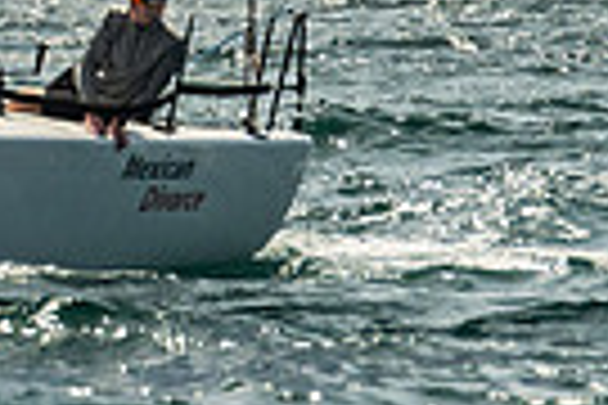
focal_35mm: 1472
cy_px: -596
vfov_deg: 0.9
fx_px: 24858
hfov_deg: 1.4
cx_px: -333
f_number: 6.3
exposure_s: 1/1250
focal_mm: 200
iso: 320
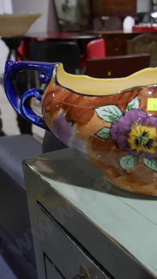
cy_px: 140
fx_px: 303
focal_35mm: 41
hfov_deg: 27.2
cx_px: 161
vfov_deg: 49.4
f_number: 3.5
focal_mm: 14
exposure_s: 1/60
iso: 250
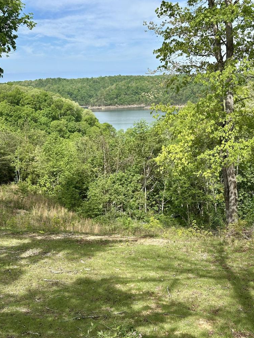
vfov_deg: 38.9
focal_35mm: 49
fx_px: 479
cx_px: 127
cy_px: 171
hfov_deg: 29.7
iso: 64
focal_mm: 6.86
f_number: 1.78
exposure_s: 1/3367
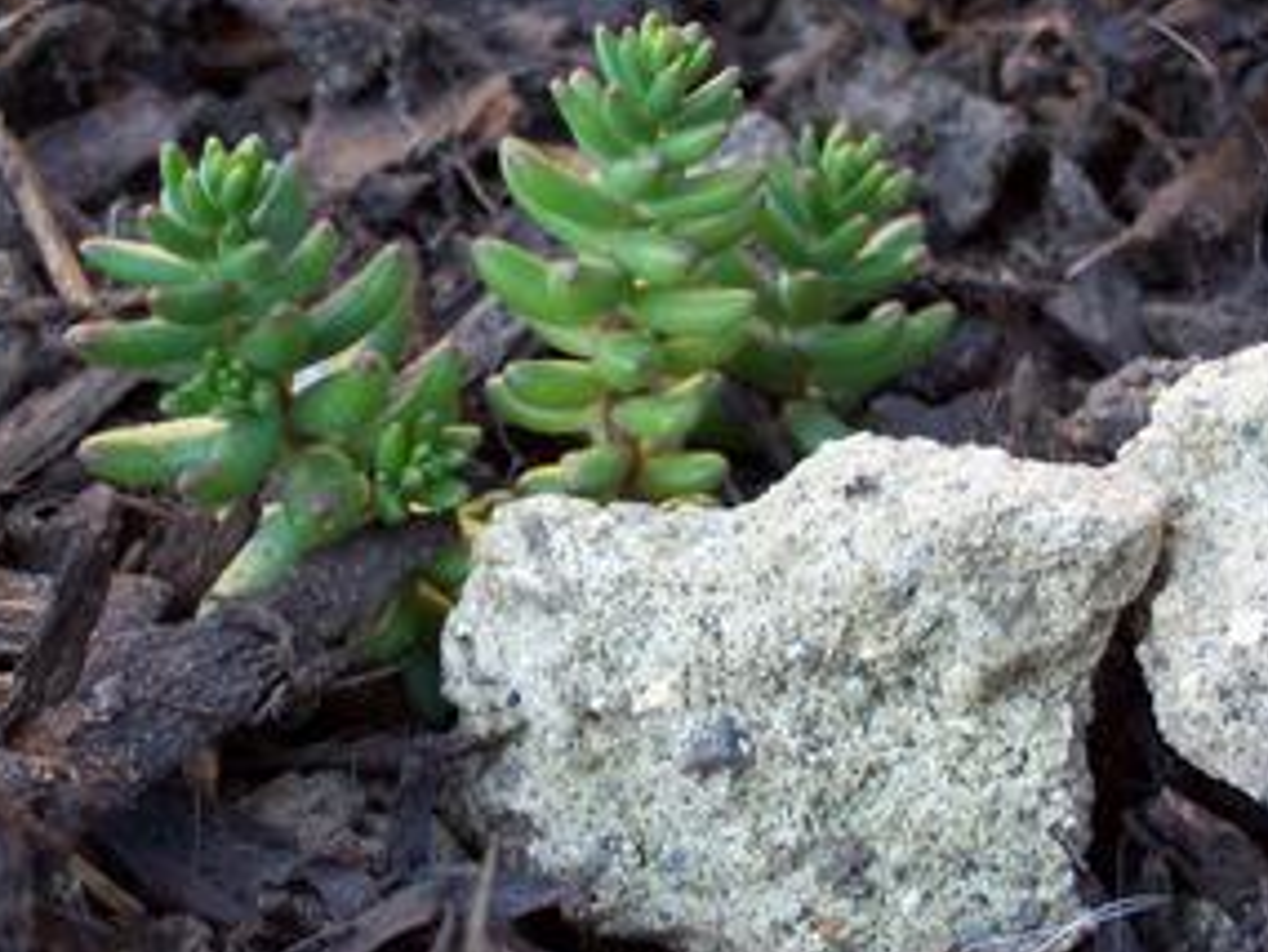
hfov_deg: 18.2
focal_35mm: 108
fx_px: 3958
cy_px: 374
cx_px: 774
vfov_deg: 13.7
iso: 123
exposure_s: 1/97.2
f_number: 3.8
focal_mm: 11.6
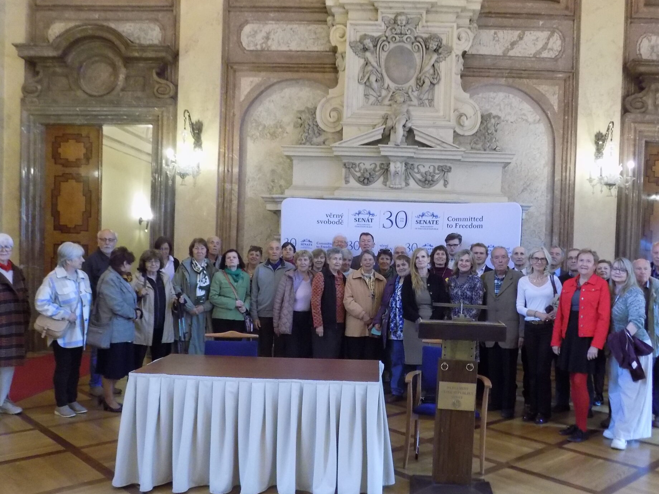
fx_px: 609
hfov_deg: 56.6
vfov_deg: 44.1
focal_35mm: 32
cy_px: 279
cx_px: 378
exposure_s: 1/13
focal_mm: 4
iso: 400
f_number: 3.1
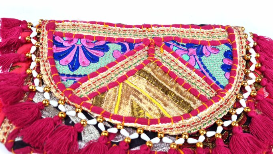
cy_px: 89
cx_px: 137
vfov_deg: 40.1
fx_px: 210
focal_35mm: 29
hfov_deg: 66.1
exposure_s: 1/120
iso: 50
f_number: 1.8
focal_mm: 5.4
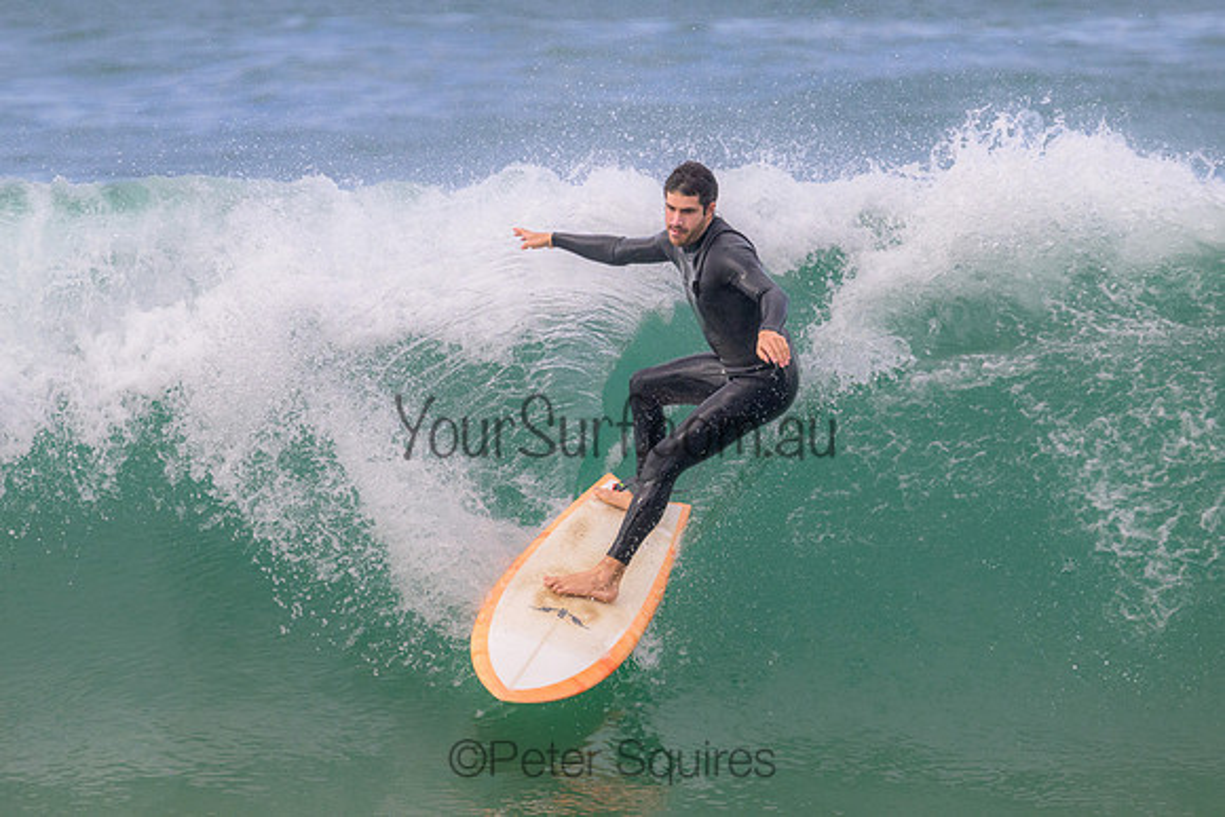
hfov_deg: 3.0
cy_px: 325
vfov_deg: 2.0
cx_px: 589
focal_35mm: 698
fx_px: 23755
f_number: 11
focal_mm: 580
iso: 1800
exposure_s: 1/1250
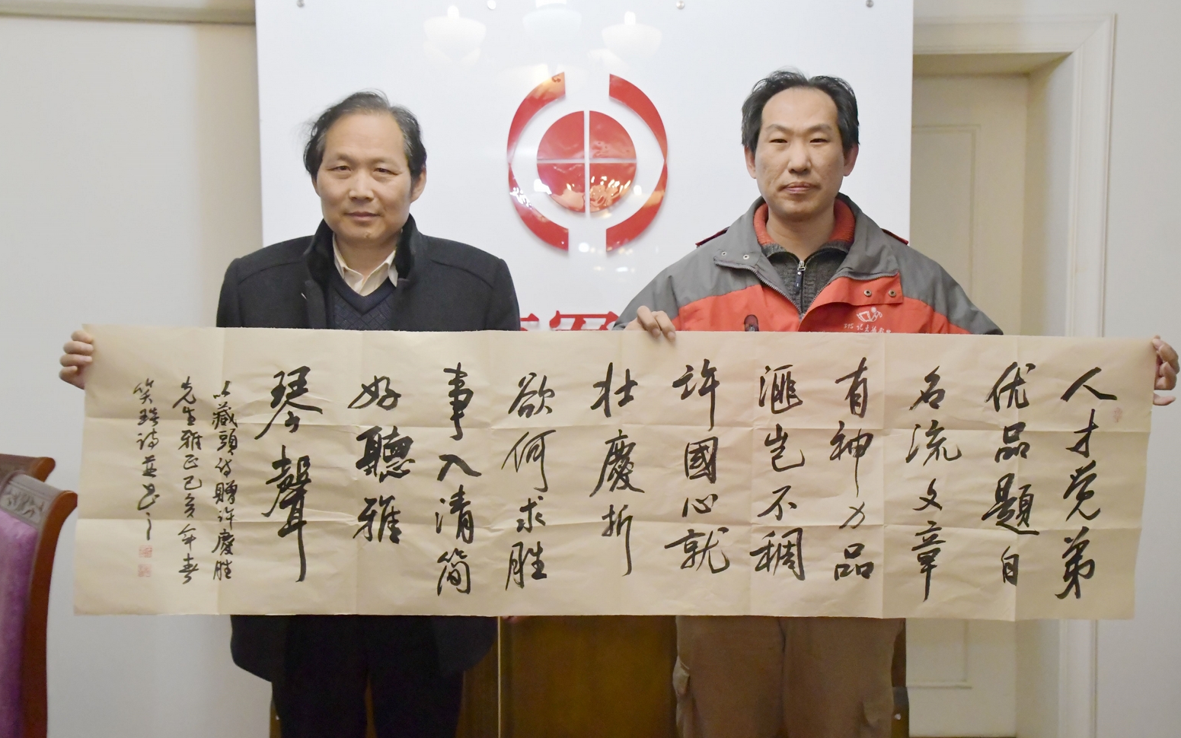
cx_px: 607
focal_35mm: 41
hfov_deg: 48.2
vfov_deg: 31.3
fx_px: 1320
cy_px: 380
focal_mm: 26
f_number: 3.8
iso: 8000
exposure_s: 1/200
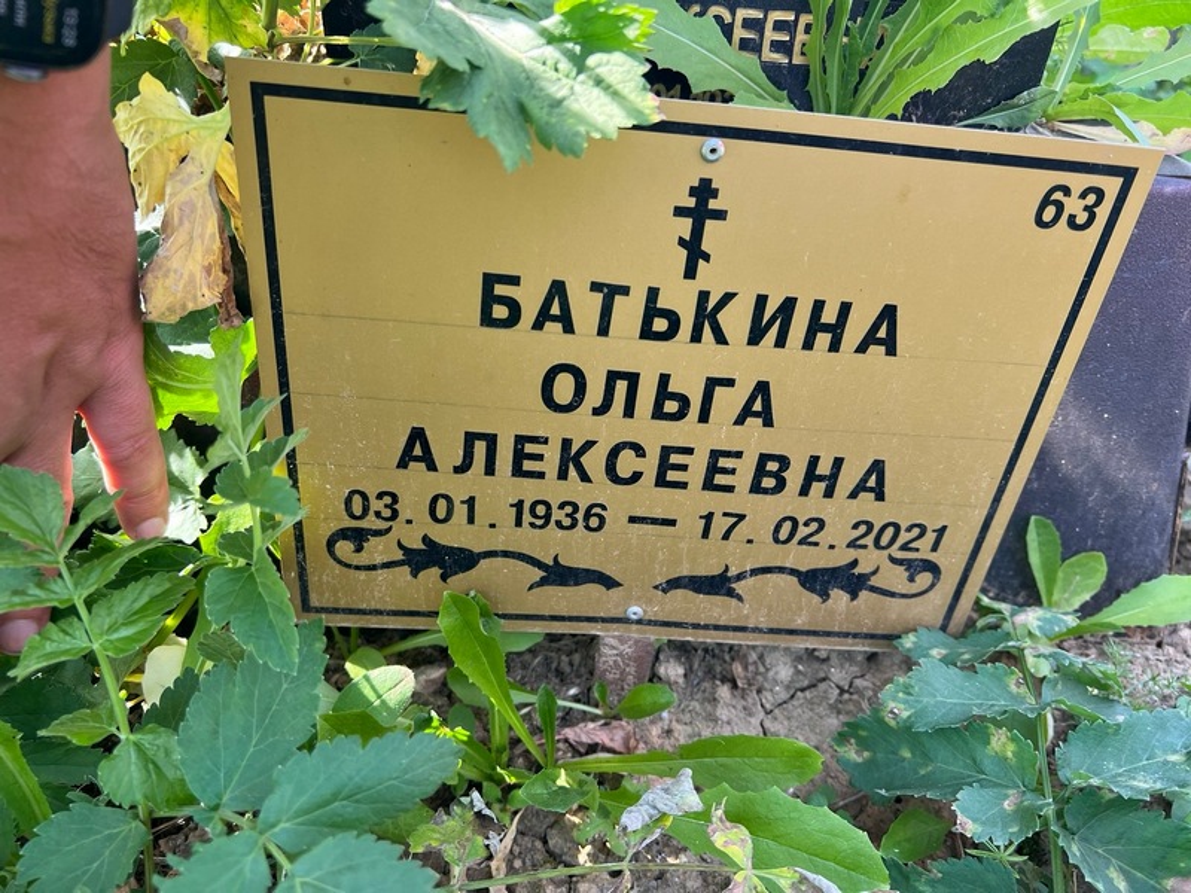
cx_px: 596
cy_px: 446
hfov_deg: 67.3
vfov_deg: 53.1
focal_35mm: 26
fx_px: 895
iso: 40
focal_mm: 5.7
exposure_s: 1/173
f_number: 1.5
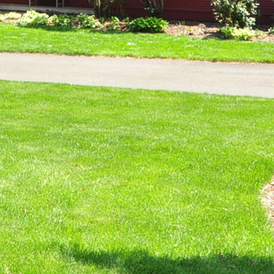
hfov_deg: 22.3
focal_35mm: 74
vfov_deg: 21.5
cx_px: -14
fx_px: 663
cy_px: -67
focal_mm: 12
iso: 320
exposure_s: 1/200
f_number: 8
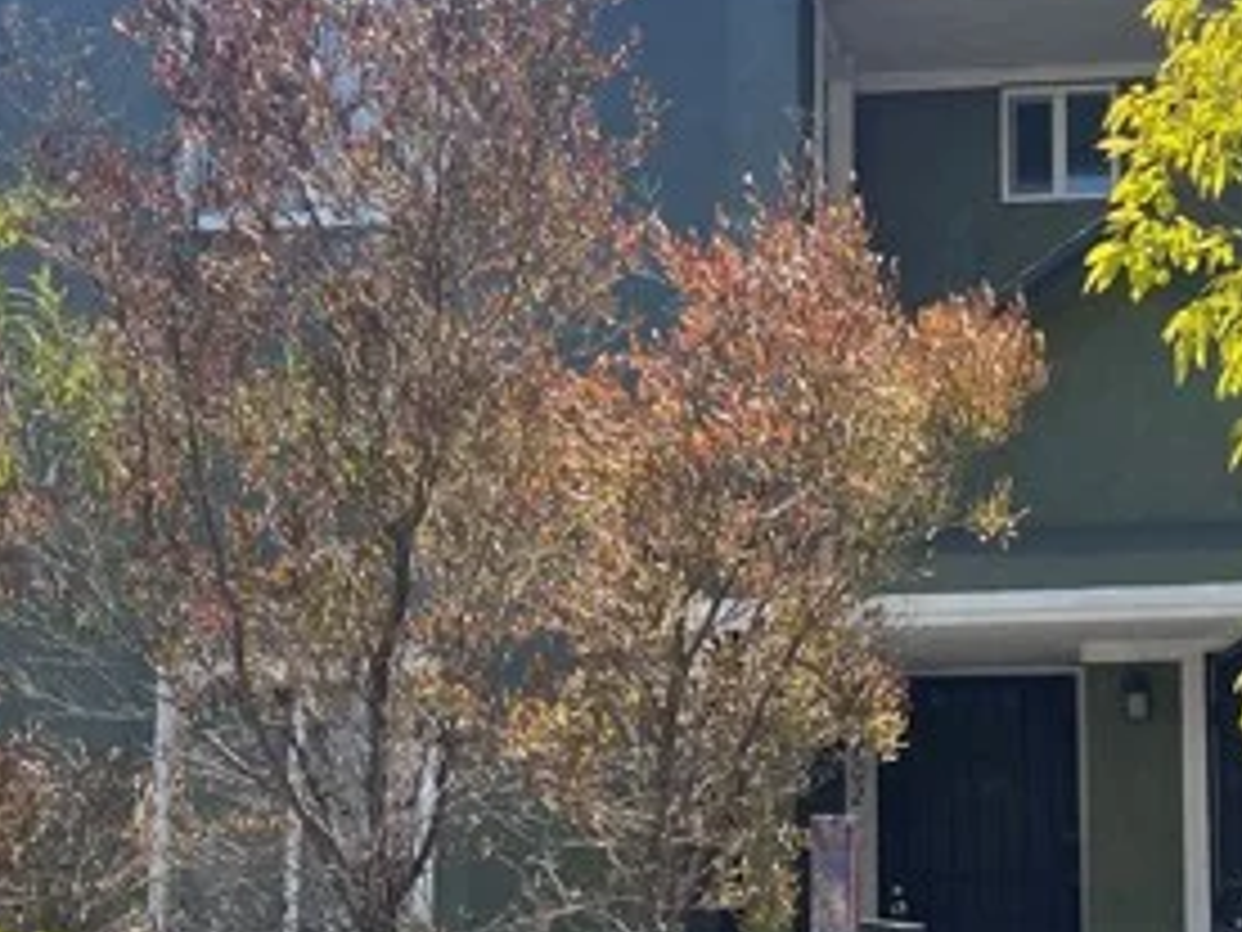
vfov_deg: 25.1
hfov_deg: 32.6
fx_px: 2081
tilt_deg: +6.2
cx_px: 936
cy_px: 617
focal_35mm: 58
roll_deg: -0.4
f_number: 1.6
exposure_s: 1/848
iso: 32
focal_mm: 5.1
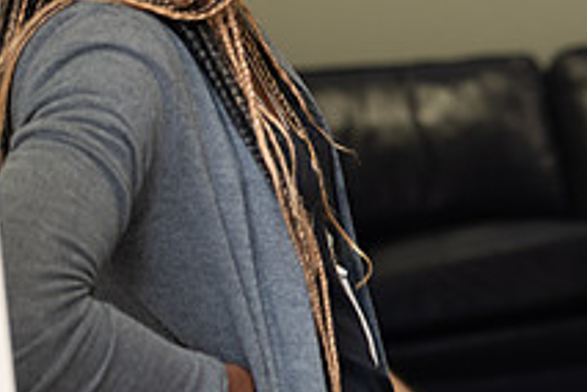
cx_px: 697
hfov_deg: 10.6
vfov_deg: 7.1
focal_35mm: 191
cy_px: -68
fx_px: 3114
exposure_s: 1/200
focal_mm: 70
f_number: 4
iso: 1000
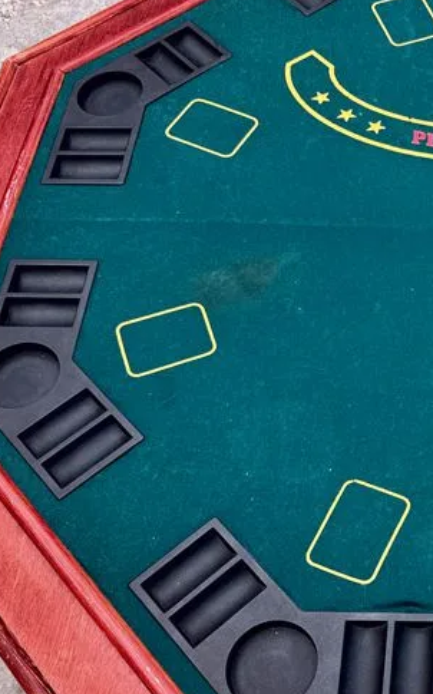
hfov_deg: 22.7
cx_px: 496
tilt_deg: -59.2
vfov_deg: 38.1
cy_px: 404
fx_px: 1002
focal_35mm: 53
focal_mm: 6.76
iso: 80
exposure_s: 1/370
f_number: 1.78
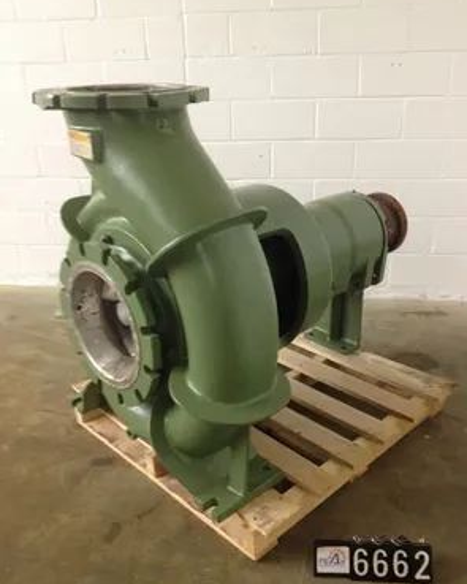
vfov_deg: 49.1
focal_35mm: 37
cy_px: 294
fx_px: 640
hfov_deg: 40.1
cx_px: 236
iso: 200
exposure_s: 1/20
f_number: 2.4
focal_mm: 4.28
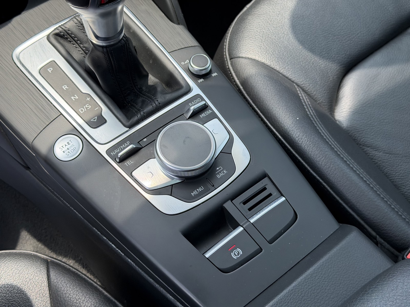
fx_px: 569
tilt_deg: -53.4
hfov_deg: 39.7
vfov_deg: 30.3
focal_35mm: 48
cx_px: 205
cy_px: 154
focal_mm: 6.76
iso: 64
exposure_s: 1/828
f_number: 1.78
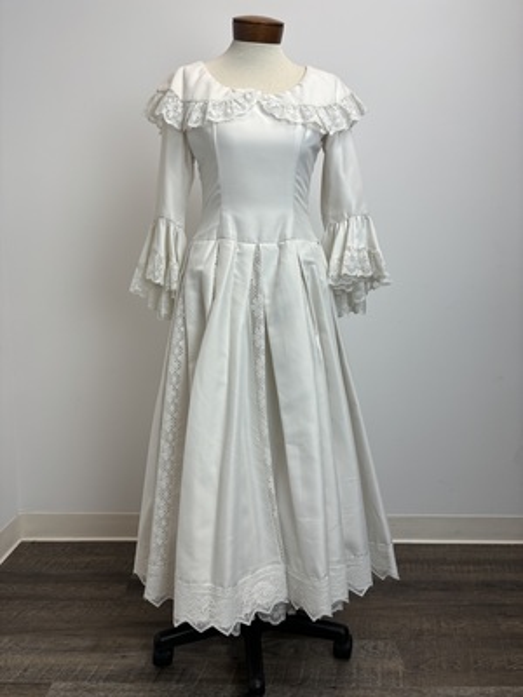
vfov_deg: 67.3
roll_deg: -0.5
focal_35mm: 26
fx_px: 524
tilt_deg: -8.0
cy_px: 348
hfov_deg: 53.1
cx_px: 262
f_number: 1.6
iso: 50
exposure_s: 1/284
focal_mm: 5.96
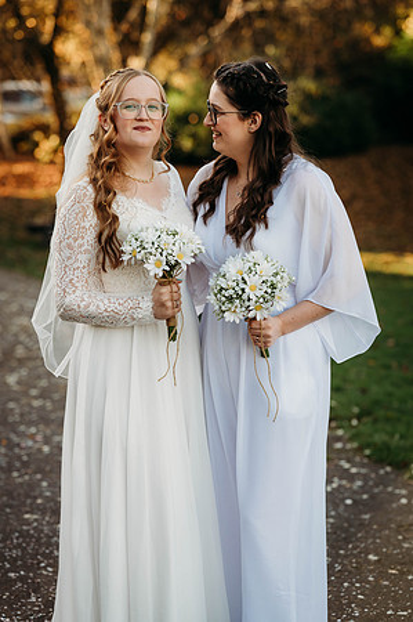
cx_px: 206
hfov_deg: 16.0
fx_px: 1466
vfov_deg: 23.9
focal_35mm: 85
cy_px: 311
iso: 100
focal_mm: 85
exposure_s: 1/800
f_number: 2.8
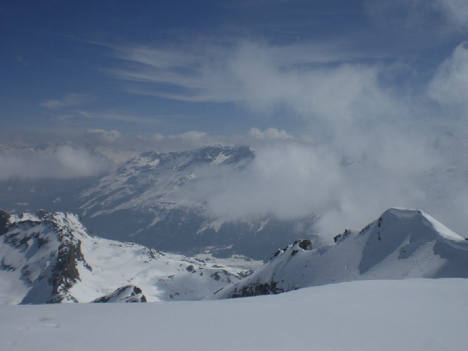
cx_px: 234
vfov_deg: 37.7
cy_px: 176
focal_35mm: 38
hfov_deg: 49.0
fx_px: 514
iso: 50
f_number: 4.4
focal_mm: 6.3
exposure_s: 1/2000
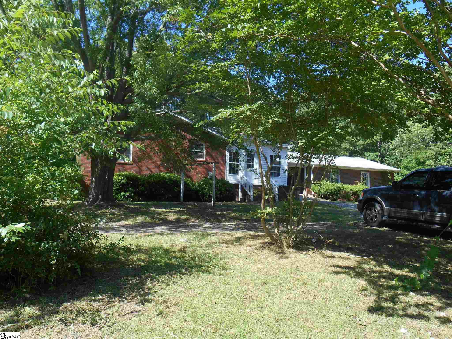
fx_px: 339
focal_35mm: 26
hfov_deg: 67.3
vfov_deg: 53.1
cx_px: 226
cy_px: 170
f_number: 3.4
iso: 80
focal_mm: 4.7
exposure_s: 1/250
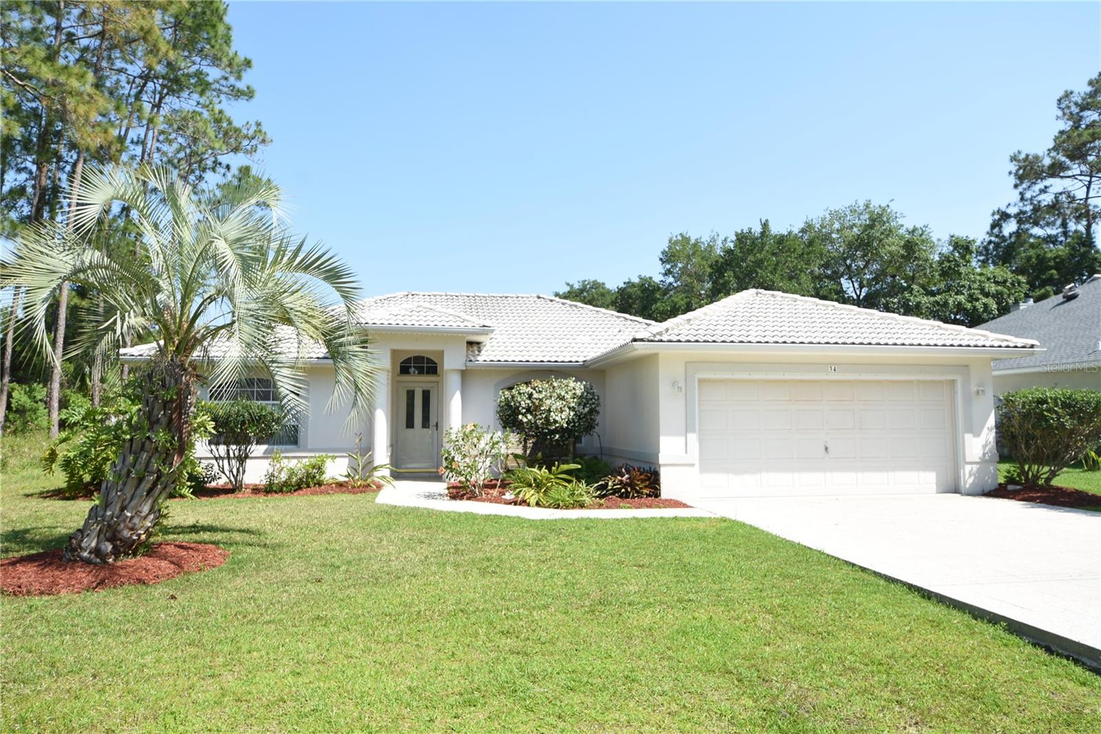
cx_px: 550
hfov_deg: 70.4
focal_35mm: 26
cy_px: 367
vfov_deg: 50.4
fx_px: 780
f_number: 6.3
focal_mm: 17
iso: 100
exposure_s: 1/160
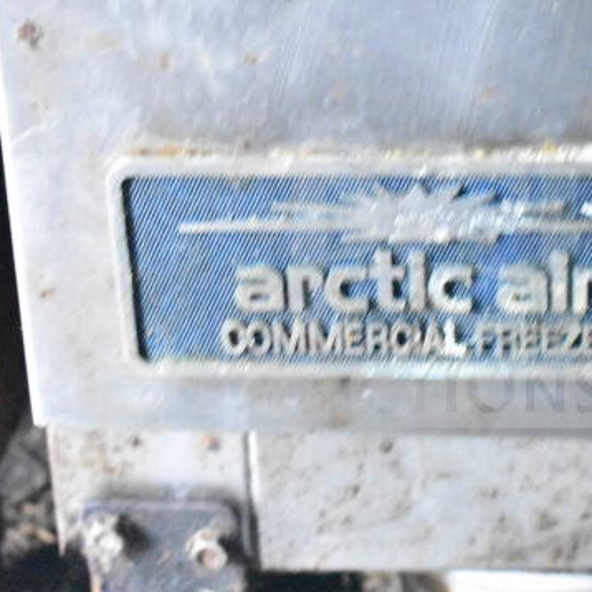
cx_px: 433
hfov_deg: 17.3
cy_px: 297
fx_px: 1935
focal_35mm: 100
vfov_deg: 17.4
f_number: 5.3
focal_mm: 46
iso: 25600
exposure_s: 1/15
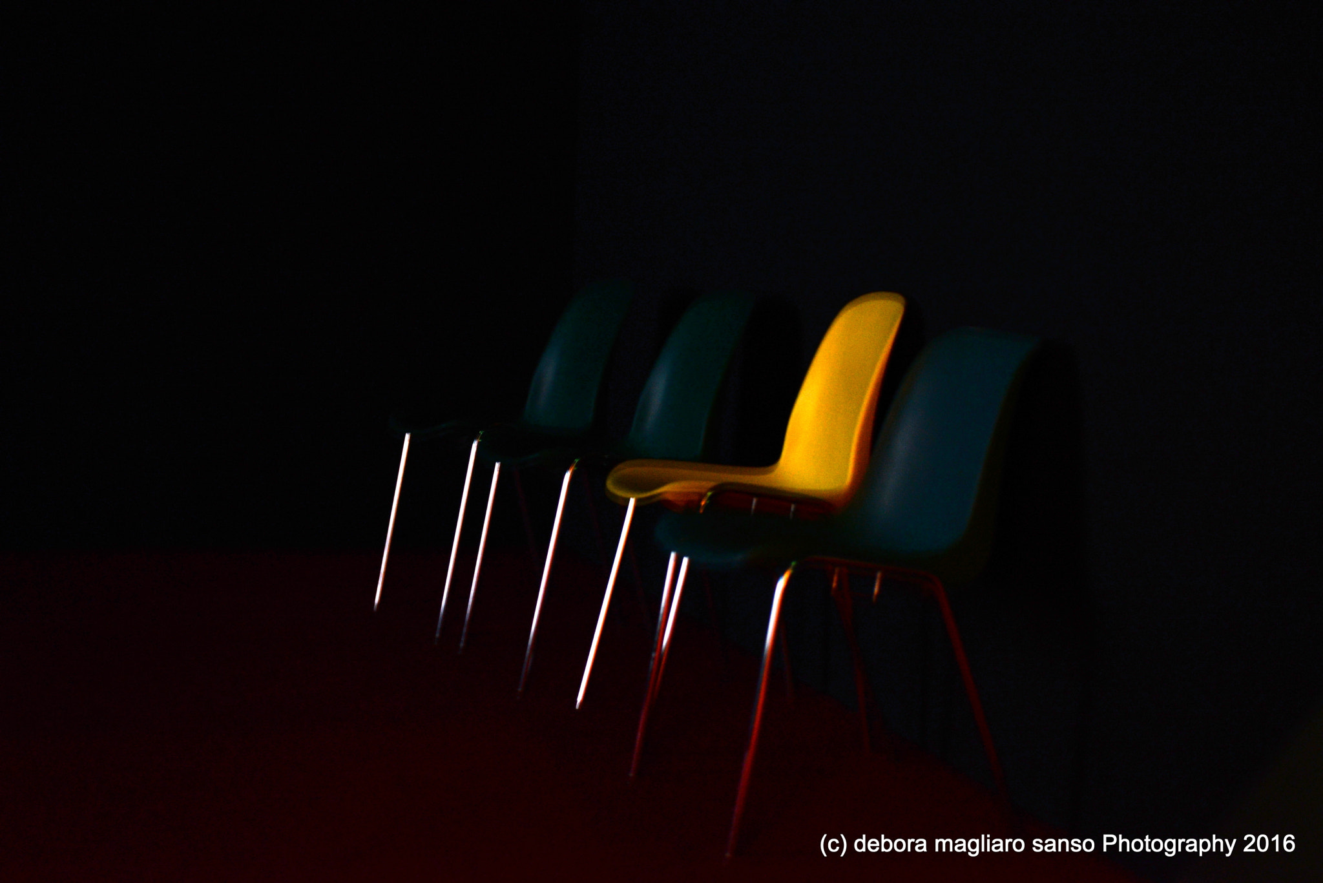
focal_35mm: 60
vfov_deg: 22.6
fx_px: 2206
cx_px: 662
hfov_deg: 33.4
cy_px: 442
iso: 1000
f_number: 2.8
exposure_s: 1/4
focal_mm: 60
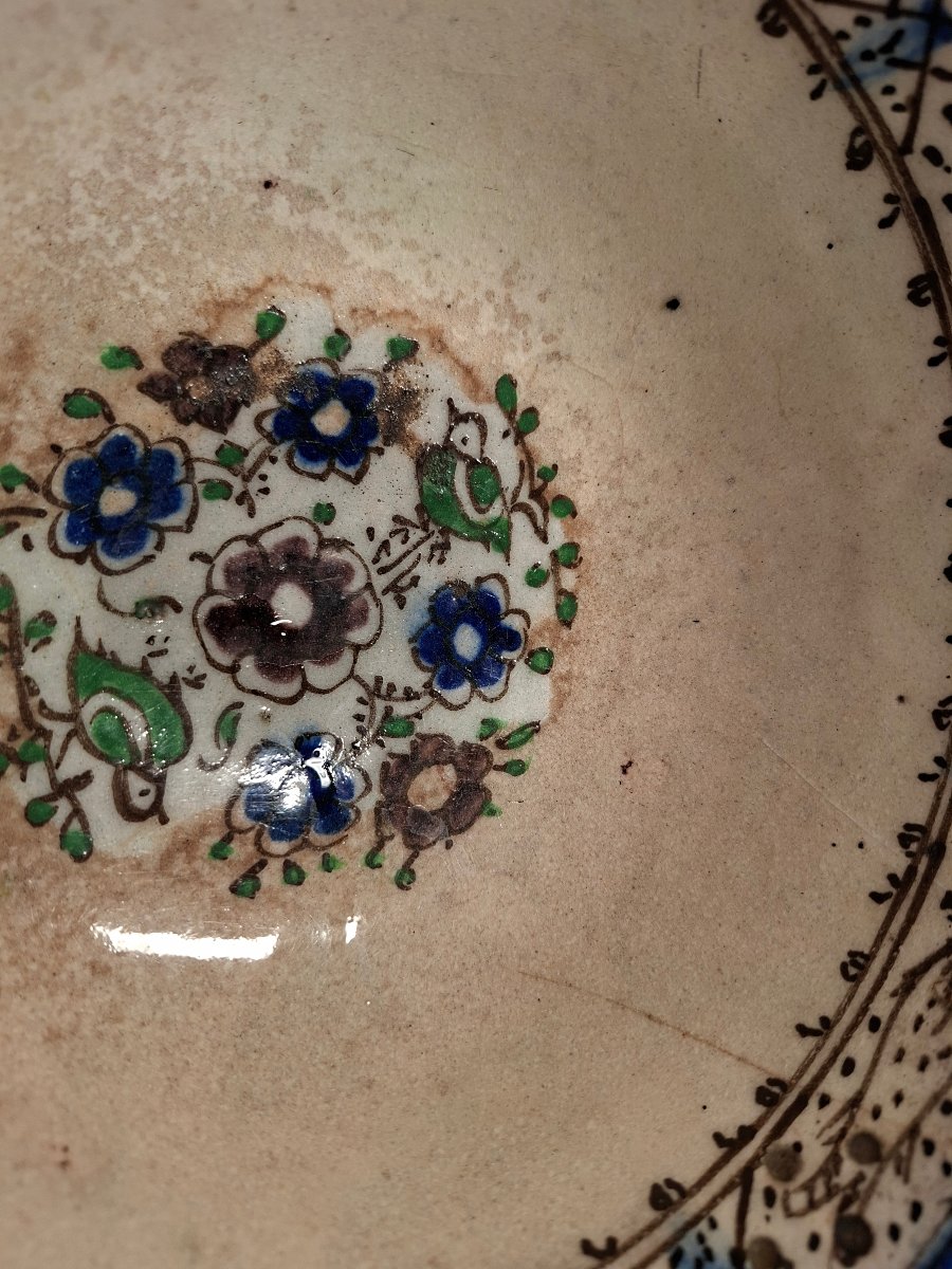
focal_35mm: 23
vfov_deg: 73.9
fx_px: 843
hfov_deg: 58.9
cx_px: 476
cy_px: 634
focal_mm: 5.54
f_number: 1.8
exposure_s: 1/100
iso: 64
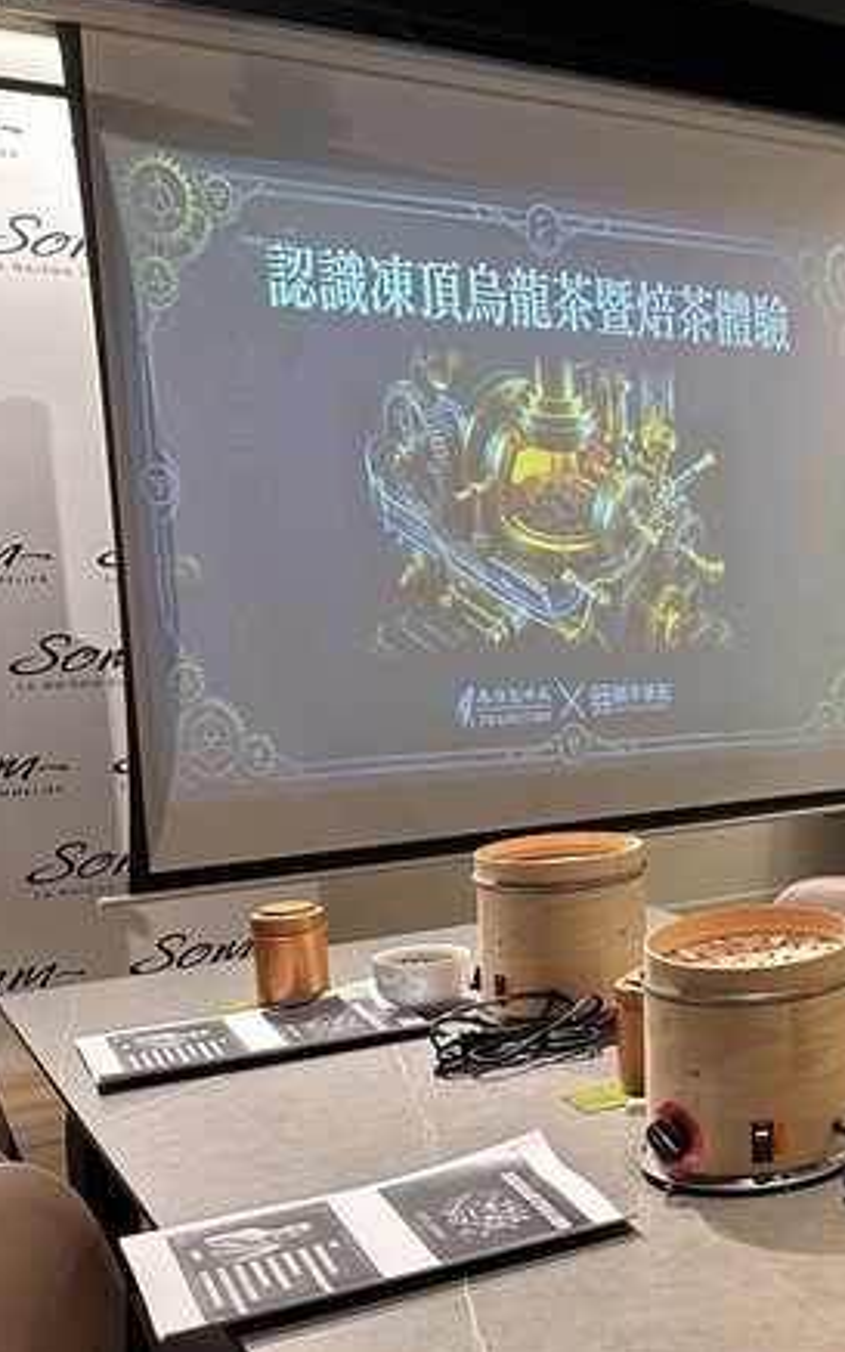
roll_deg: +0.9
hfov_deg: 25.7
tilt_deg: -6.2
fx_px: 1622
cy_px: 738
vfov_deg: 45.2
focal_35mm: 44
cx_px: 1052
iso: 200
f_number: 1.78
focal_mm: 6.86
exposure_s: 1/60
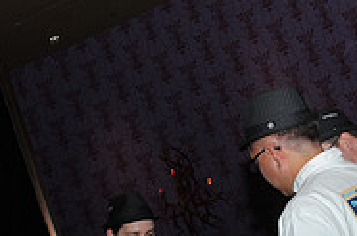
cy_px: 87
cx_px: 274
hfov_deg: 26.7
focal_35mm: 75
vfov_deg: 18.1
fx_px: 742
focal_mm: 16
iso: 640
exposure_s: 1/40
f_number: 5.6
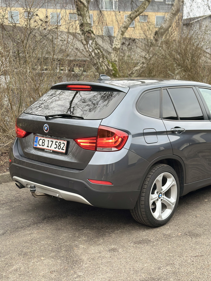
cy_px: 140
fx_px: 390
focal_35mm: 48
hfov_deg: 30.3
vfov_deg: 39.7
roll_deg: -2.2
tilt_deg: -7.4
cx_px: 106
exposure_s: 1/131
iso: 80
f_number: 1.78
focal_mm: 6.86
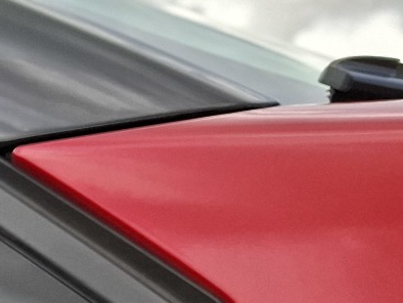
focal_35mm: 105
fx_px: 1223
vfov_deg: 13.4
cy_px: 445
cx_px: -434
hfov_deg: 14.9
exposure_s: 1/1215
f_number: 1.8
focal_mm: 5.54
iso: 50
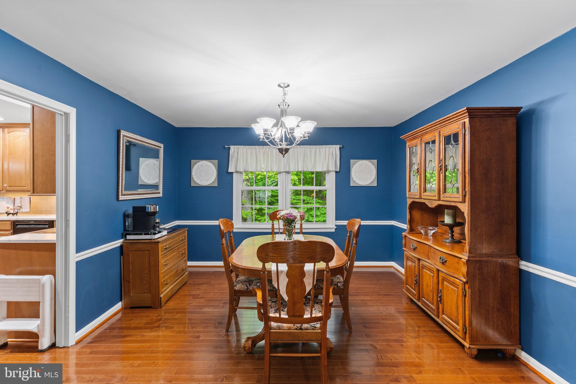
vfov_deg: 70.4
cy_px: 192
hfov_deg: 93.3
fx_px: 272
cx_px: 288
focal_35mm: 17
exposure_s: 2.5
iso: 320
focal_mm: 17
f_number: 8
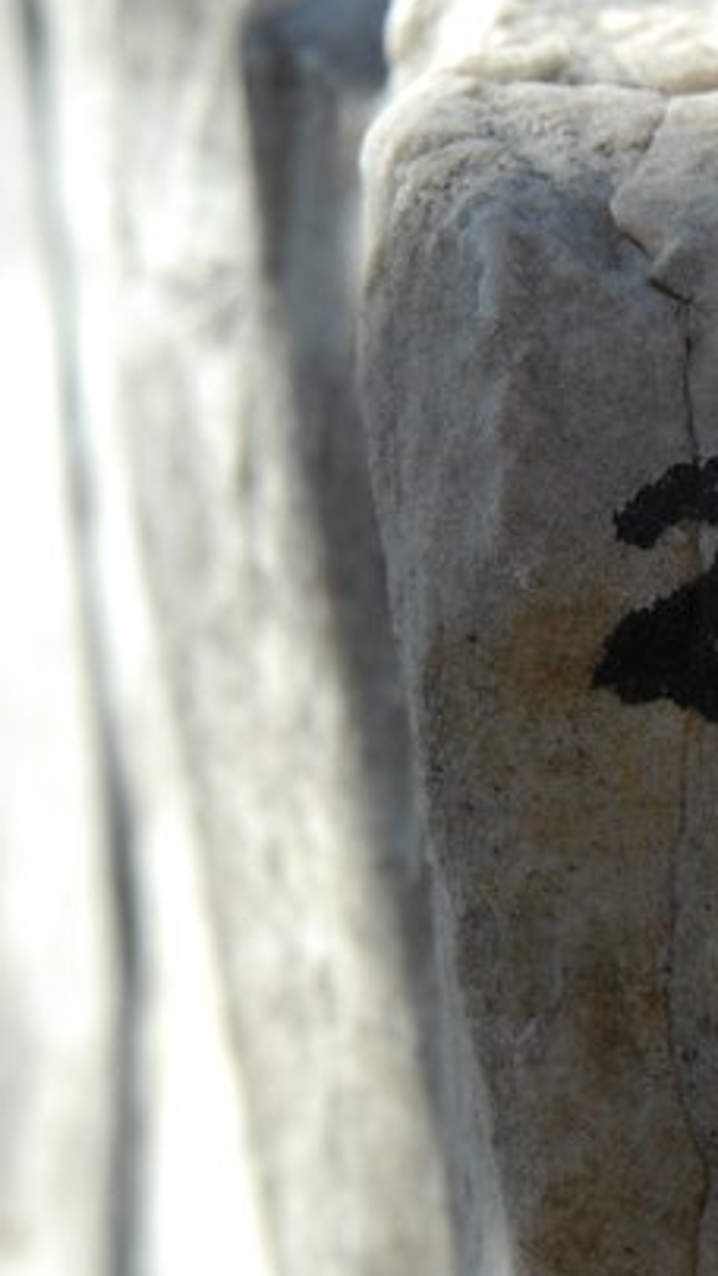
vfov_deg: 9.3
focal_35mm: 233
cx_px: 1112
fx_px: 7881
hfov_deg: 5.2
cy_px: 610
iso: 200
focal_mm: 60
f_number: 9
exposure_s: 1/320
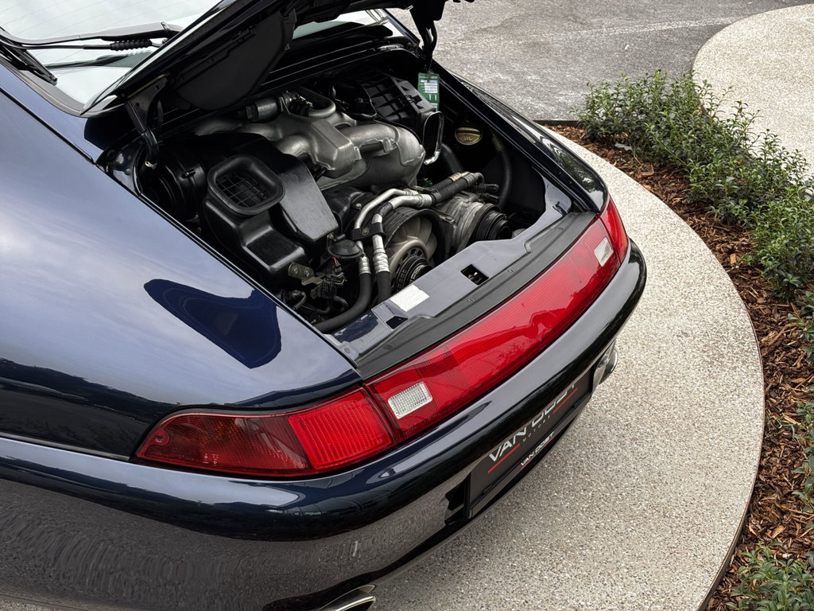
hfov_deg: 36.8
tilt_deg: -28.4
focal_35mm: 52
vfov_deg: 28.0
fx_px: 1223
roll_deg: -6.0
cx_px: 407
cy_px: 306
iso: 32
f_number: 1.6
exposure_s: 1/505
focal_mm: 5.96
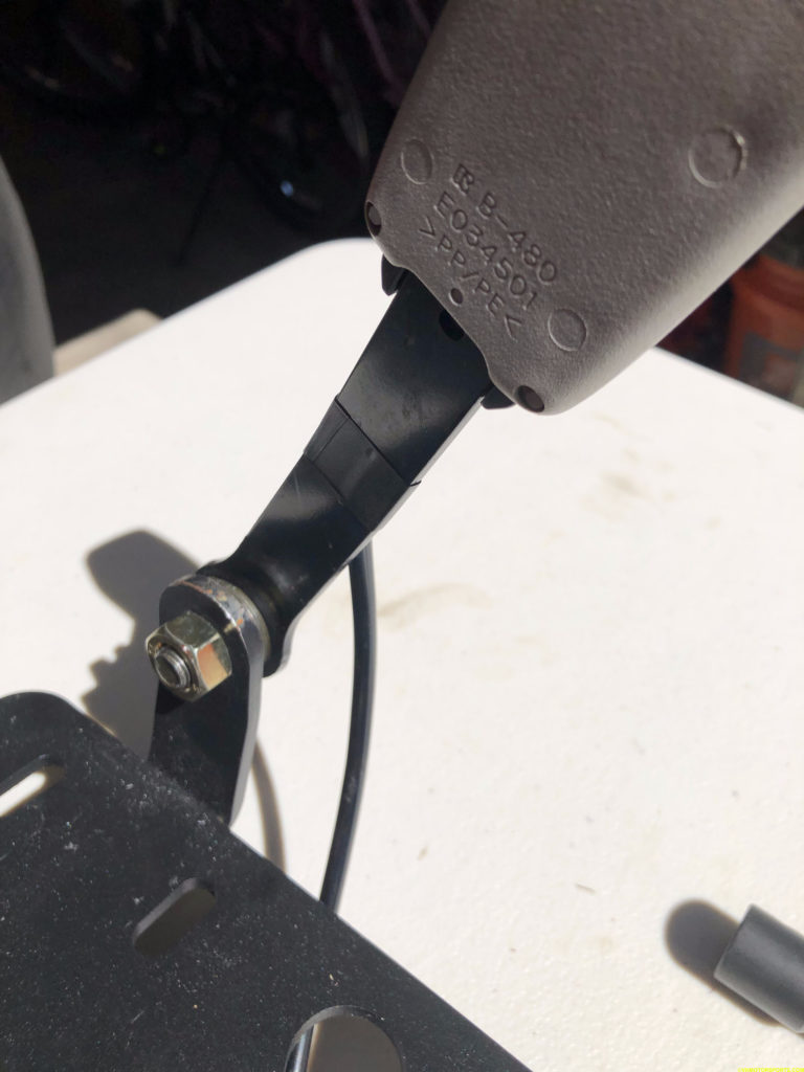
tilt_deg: -43.5
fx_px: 867
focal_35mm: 28
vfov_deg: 63.4
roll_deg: +2.8
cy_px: 536
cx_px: 402
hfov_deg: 49.7
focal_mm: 3.99
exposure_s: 1/3472
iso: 20
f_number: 1.8
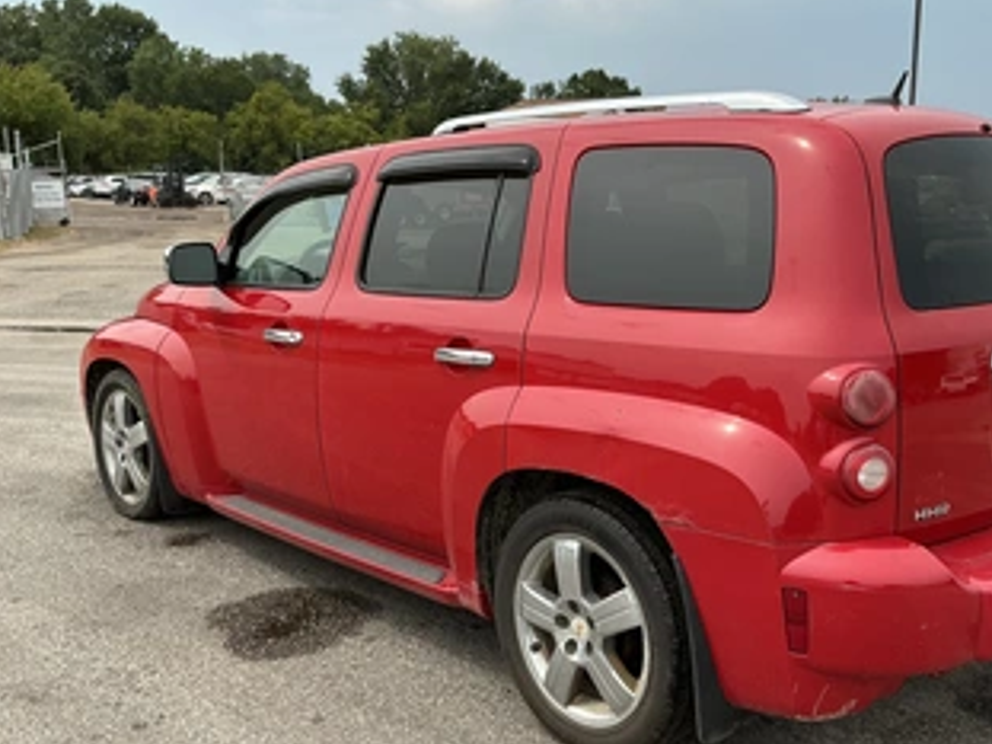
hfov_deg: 50.8
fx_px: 1031
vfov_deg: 39.6
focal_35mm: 36
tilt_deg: -8.0
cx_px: 622
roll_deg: -0.7
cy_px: 386
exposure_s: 1/1098
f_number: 1.8
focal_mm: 3
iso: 25
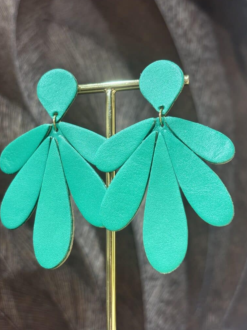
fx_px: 504
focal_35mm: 53
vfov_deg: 36.2
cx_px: 123
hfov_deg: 27.5
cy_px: 164
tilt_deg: +7.5
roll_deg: -0.2
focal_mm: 5.96
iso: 40
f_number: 1.6
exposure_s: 1/50
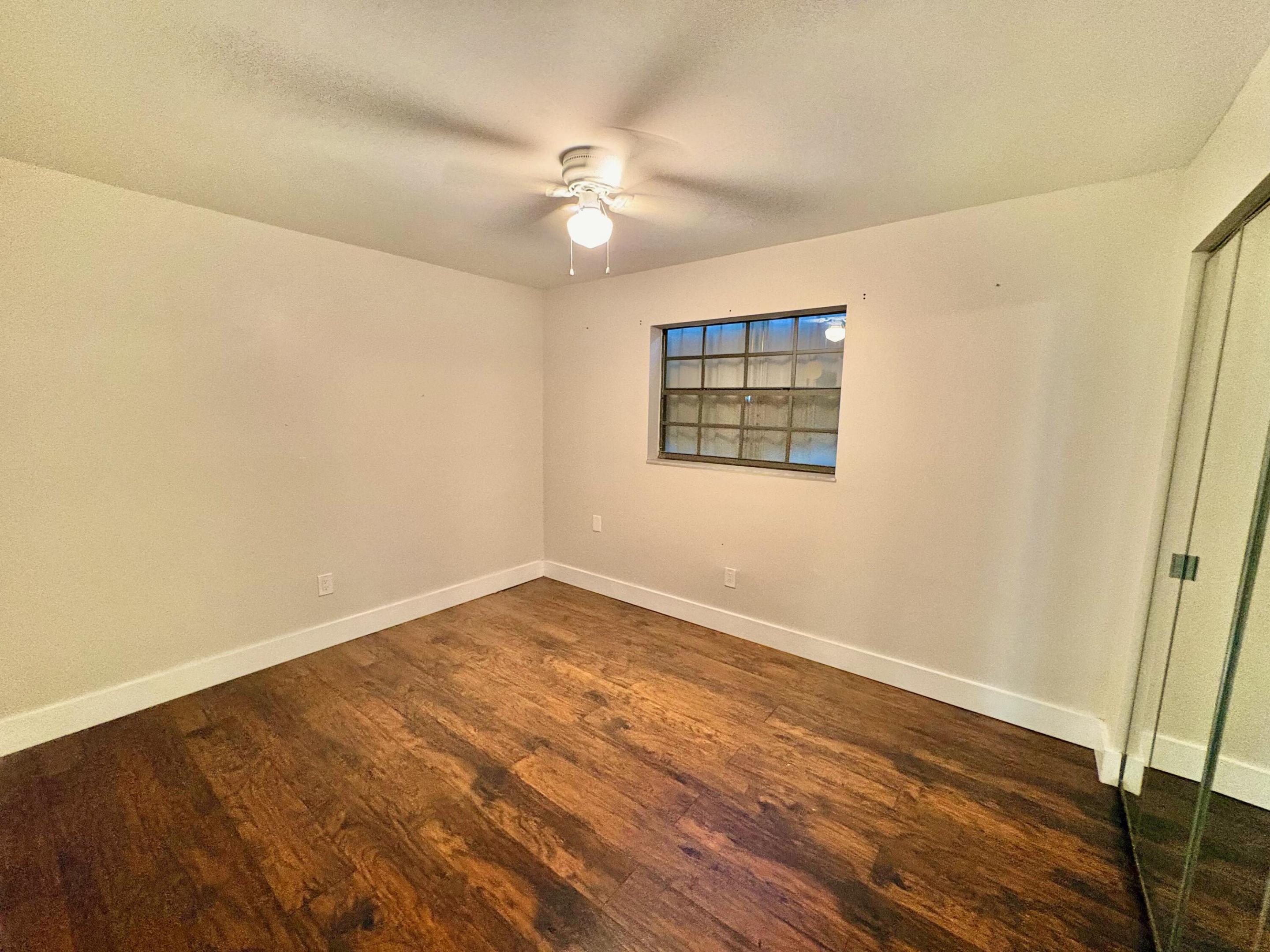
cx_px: 635
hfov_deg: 102.1
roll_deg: -0.8
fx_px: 514
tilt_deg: -7.8
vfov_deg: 85.7
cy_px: 476
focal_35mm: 14
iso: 640
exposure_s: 1/40
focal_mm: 2.22
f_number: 2.2
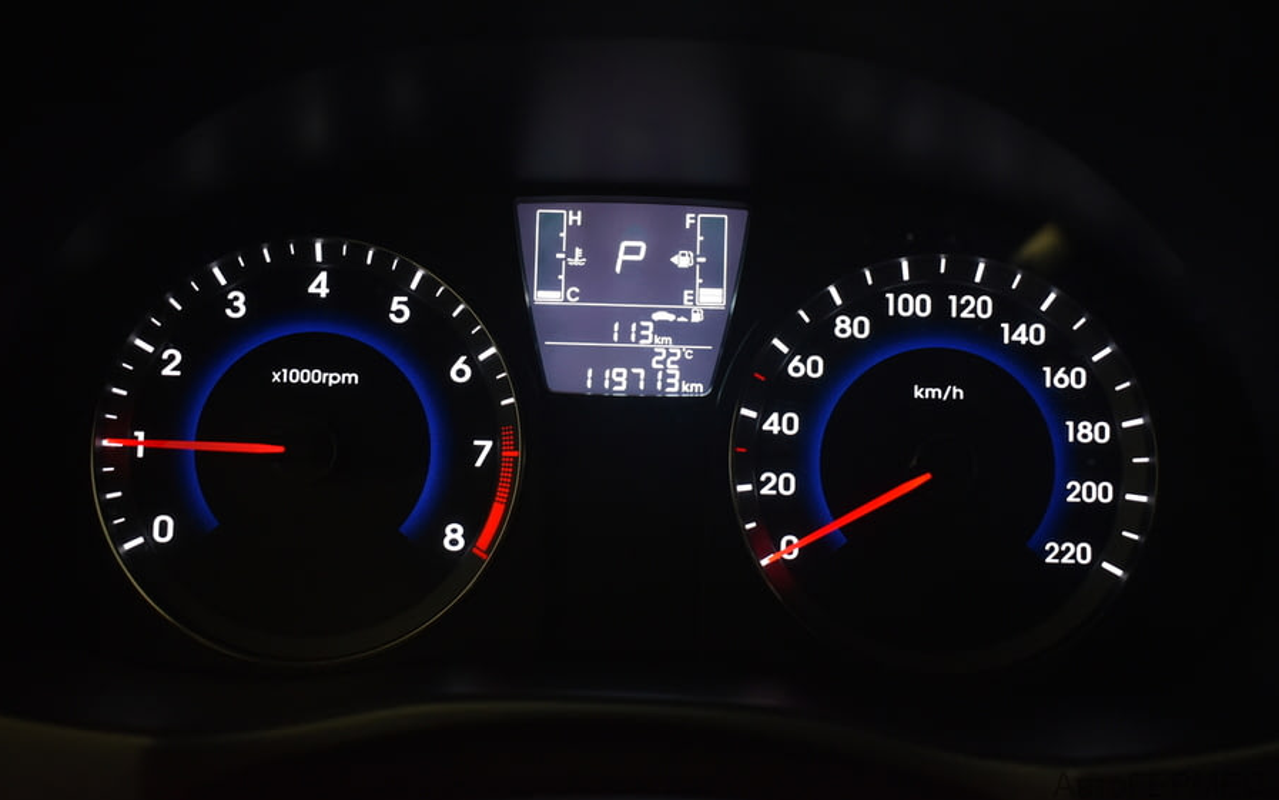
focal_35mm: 43
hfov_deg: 46.2
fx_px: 1499
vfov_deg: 29.9
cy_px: 384
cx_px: 639
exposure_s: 1/50
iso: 1000
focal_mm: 28
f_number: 4.2
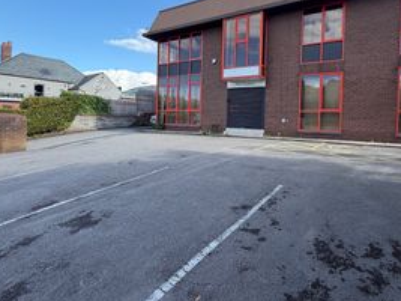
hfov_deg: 78.3
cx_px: 236
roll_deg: -1.9
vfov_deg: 62.9
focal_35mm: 21
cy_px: 123
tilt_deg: -1.0
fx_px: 243
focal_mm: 2.22
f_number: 2.2
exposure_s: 1/502
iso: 50
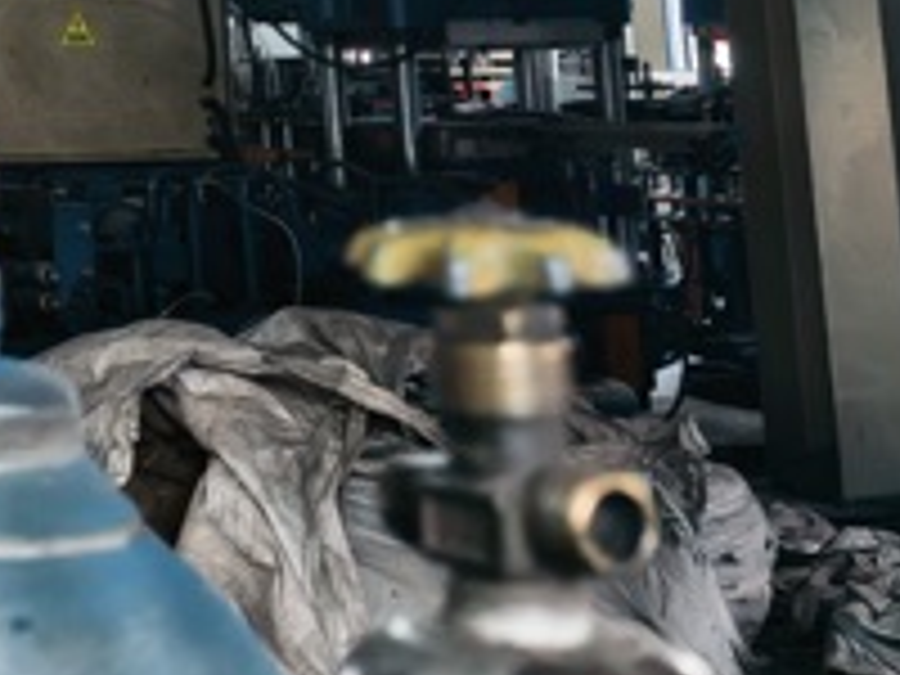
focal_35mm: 96
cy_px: -351
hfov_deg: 17.6
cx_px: -567
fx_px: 2496
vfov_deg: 14.3
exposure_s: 1/100
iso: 160
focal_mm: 6.98
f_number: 1.4
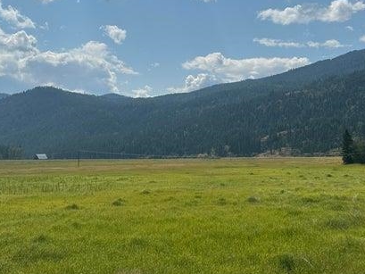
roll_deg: +0.4
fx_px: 527
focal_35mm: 50
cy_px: 82
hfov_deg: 38.2
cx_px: 191
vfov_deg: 28.8
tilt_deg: +9.0
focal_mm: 6.86
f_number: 1.78
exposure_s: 1/15625
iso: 80
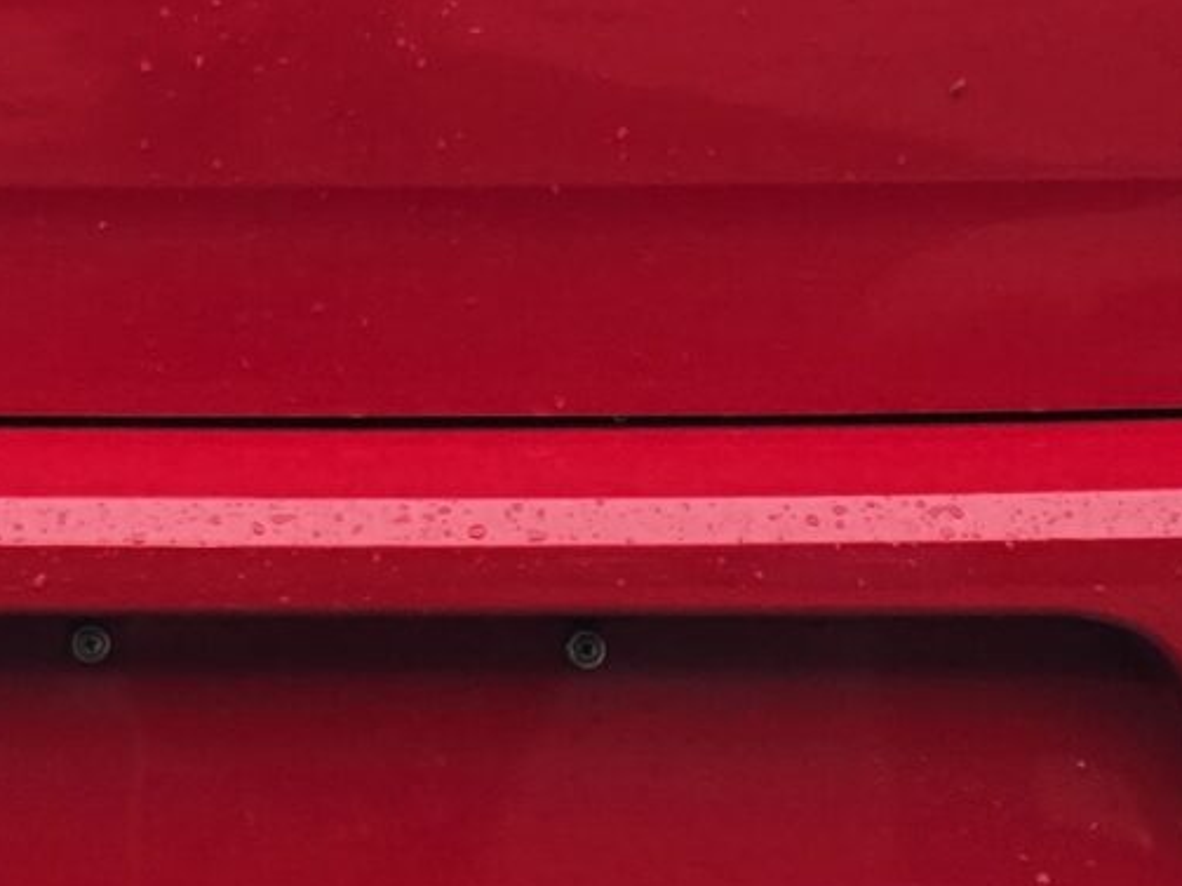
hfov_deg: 16.8
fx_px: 3994
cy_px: -268
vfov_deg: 12.3
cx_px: 310
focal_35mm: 117
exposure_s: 1/120
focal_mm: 6.3
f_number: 1.7
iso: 500
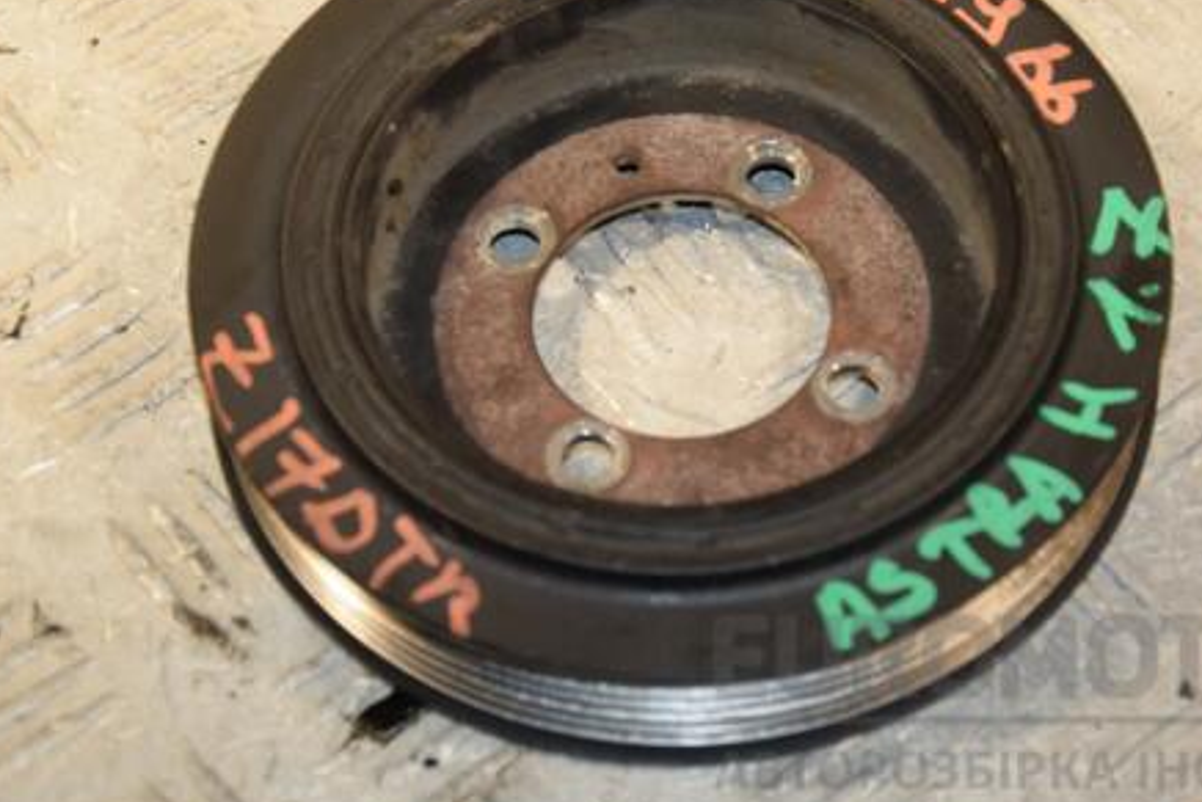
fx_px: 4275
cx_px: 662
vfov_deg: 10.7
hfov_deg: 16.0
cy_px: 289
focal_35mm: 128
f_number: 6.3
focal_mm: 62
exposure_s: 1/200
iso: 800
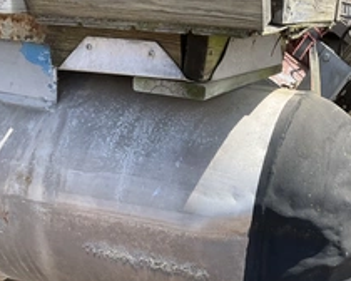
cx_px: 271
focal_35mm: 54
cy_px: 249
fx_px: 561
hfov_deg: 33.9
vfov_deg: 27.2
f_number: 1.8
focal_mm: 3
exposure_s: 1/855
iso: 25
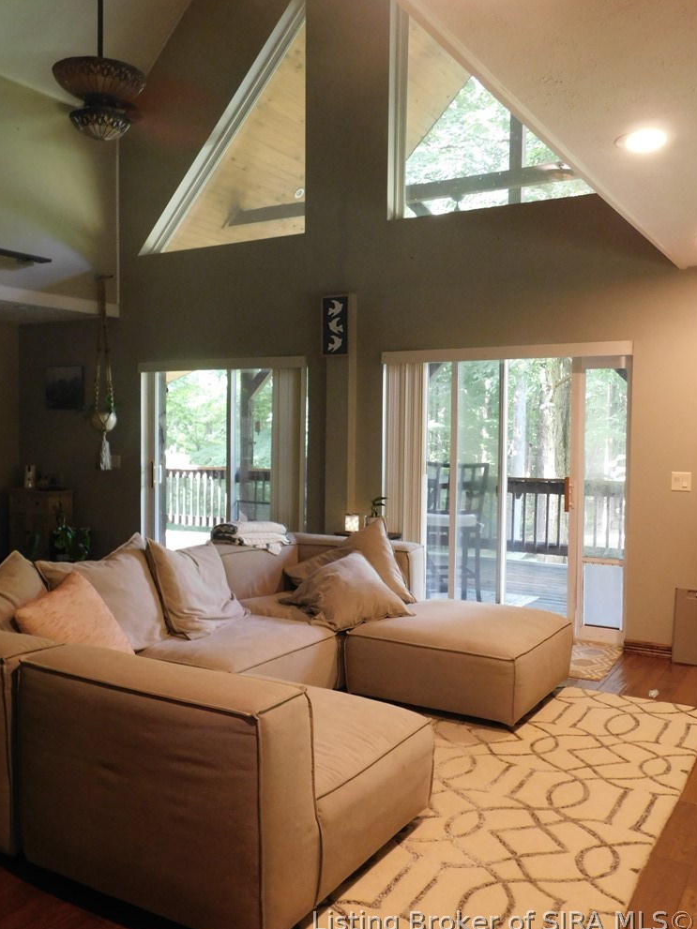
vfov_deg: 58.4
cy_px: 463
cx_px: 341
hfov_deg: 45.4
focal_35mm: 31
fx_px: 832
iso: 400
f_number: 3.2
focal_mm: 5.3
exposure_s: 1/13
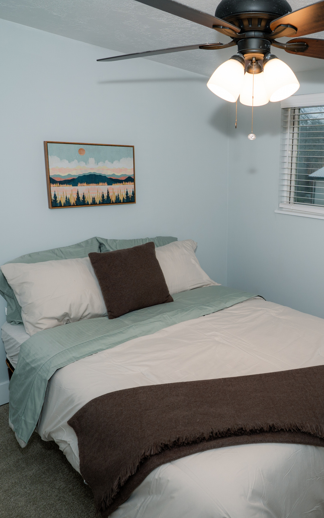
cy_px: 259
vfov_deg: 66.5
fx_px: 395
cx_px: 253
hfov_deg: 42.8
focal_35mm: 28
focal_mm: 18
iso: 250
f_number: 4
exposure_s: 1/250
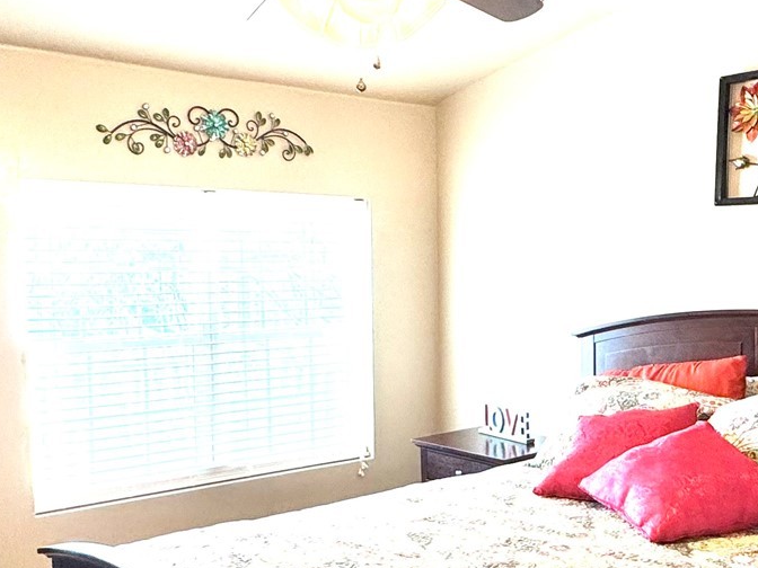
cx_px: 450
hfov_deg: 46.6
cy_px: 355
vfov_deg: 35.8
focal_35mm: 40
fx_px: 876
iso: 160
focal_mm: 2.22
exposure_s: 1/120
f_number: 2.2
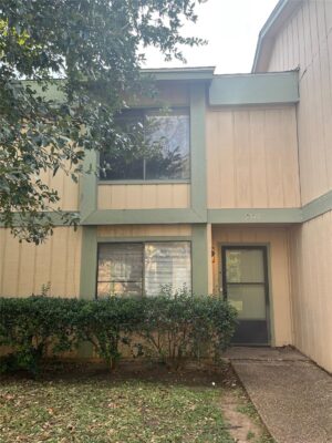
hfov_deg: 53.1
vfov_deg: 67.3
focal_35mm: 26
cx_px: 166
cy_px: 222
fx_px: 332
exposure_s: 1/254
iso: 40
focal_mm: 5.1
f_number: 1.6
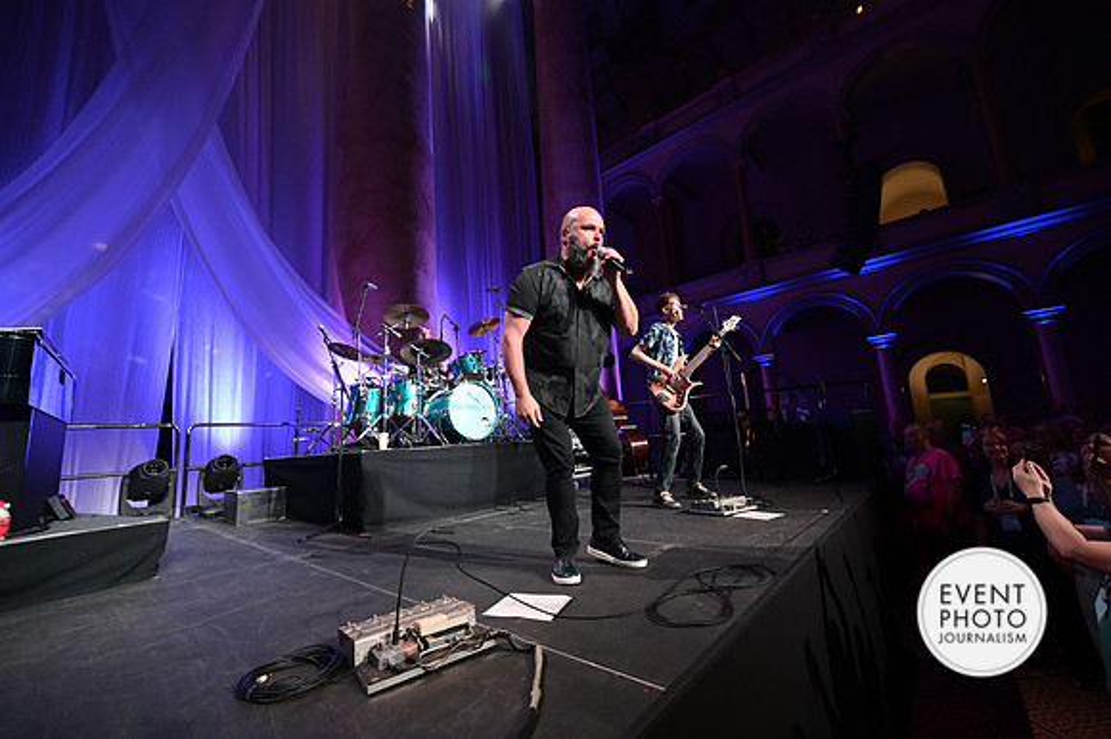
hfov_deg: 104.3
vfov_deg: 81.1
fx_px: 432
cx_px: 556
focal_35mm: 14
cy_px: 370
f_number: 4
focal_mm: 14
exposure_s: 1/200
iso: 1600
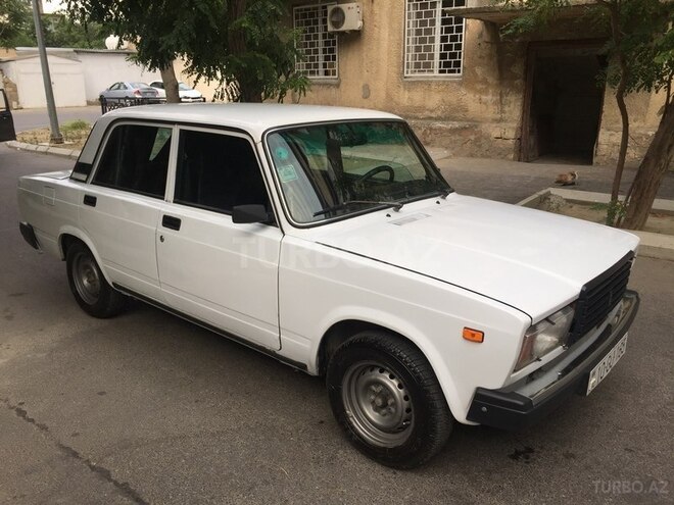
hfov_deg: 61.7
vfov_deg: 48.2
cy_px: 252
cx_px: 337
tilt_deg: -15.6
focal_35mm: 29
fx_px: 565
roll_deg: -0.2
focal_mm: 4.15
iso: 32
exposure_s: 1/102
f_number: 2.2
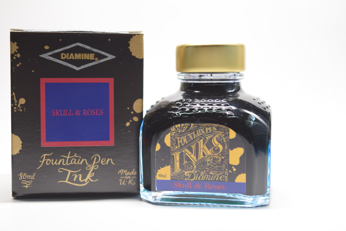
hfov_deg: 32.9
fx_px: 586
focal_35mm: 61
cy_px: 116
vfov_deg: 22.3
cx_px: 174
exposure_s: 1/60
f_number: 4.8
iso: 450
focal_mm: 40
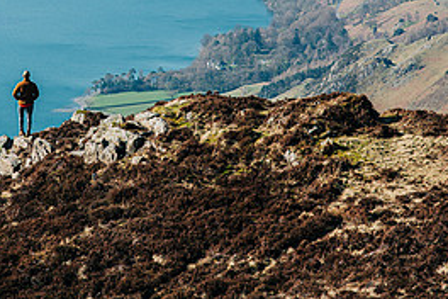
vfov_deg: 7.3
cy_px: -26
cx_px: 90
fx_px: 2327
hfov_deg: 11.0
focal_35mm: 187
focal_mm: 85
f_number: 8
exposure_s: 1/160
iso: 64
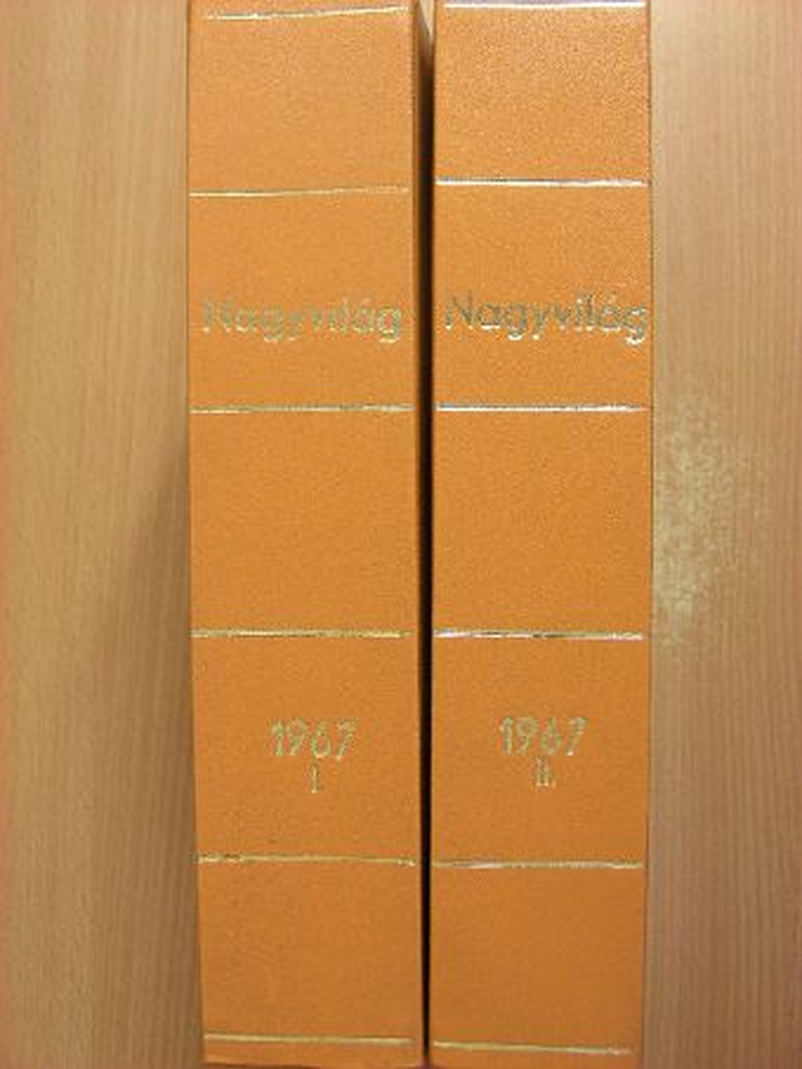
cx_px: 401
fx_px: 1359
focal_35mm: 44
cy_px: 534
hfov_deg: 32.9
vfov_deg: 42.9
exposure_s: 1/30
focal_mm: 7.4
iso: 100
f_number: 3.5
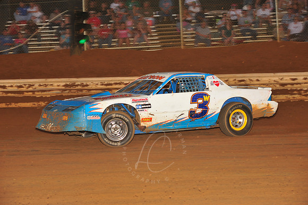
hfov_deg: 18.3
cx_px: 154
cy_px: 102
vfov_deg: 12.2
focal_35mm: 112
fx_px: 958
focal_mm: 112
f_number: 6.3
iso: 640
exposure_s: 1/250
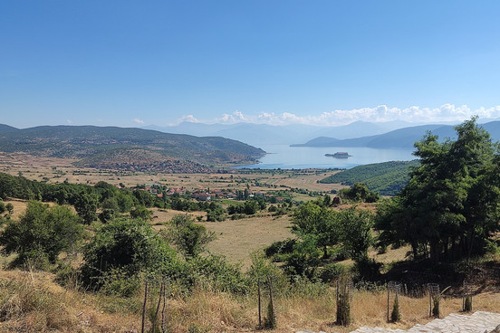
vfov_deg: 37.9
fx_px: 486
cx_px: 260
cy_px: 166
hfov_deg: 54.4
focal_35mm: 35
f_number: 1.79
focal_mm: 4.71
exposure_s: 1/1918
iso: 50
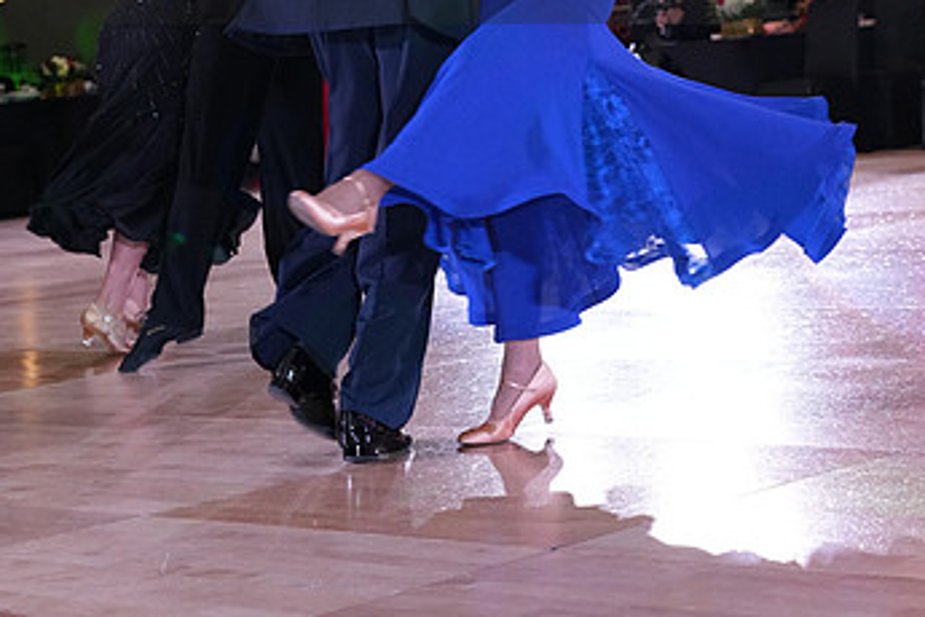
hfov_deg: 20.2
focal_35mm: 101
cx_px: 420
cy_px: -64
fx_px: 2595
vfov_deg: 13.3
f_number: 5
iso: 2500
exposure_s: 1/250
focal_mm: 60
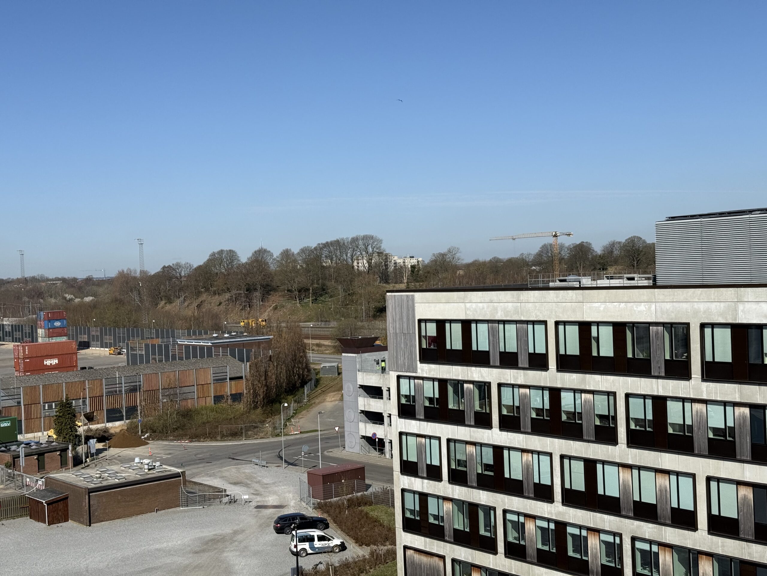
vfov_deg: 30.3
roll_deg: +1.4
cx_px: 384
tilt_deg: -1.5
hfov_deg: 39.7
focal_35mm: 48
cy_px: 288
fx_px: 1064
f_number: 1.78
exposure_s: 1/7143
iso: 64
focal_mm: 6.76
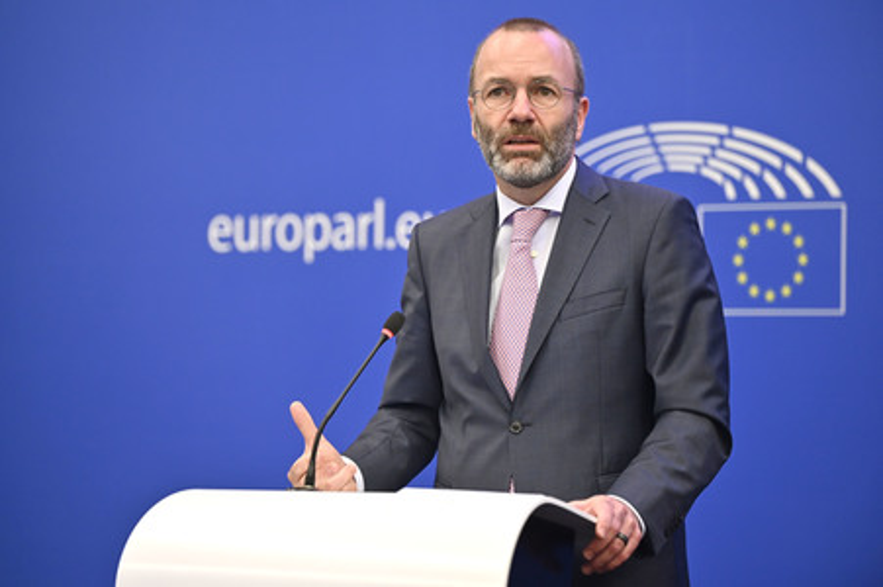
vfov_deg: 8.6
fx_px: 3921
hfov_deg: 12.8
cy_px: 294
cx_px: 442
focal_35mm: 160
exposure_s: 1/320
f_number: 2.8
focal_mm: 160
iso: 1600
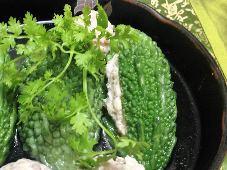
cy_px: 123
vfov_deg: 28.8
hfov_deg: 37.6
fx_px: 328
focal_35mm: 50
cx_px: 68
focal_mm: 4.12
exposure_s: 1/20
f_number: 2.4
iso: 50
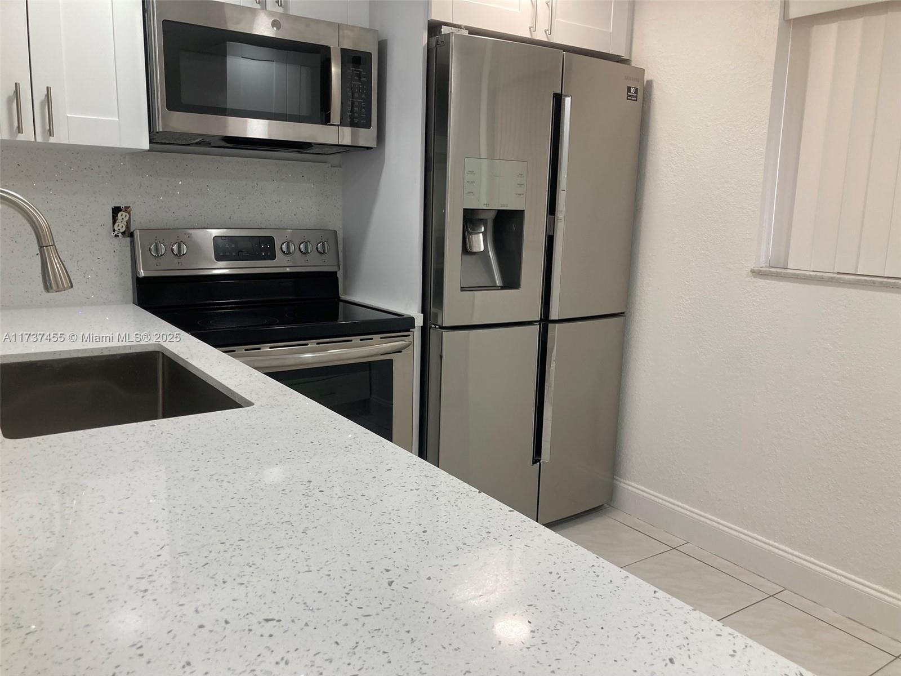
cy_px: 338
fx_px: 729
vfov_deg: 49.7
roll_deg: -1.6
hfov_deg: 63.4
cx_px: 450
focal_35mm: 28
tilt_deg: -10.7
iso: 40
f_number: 1.8
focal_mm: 3.99
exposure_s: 1/60
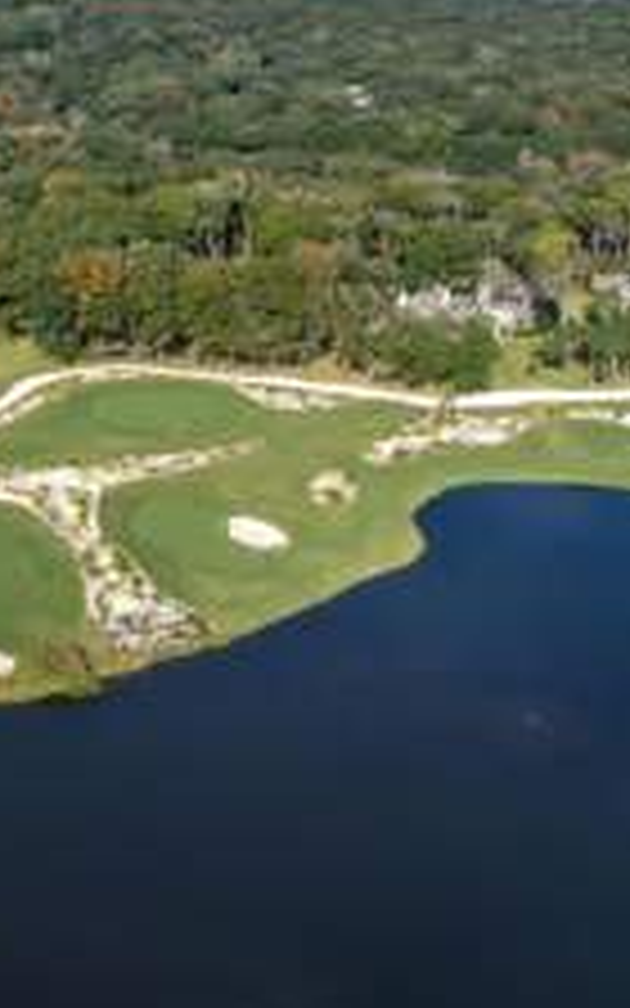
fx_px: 1319
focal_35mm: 48
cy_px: 310
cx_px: 14
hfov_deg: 25.6
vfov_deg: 41.1
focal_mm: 8.38
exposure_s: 1/1000
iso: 100
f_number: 2.8
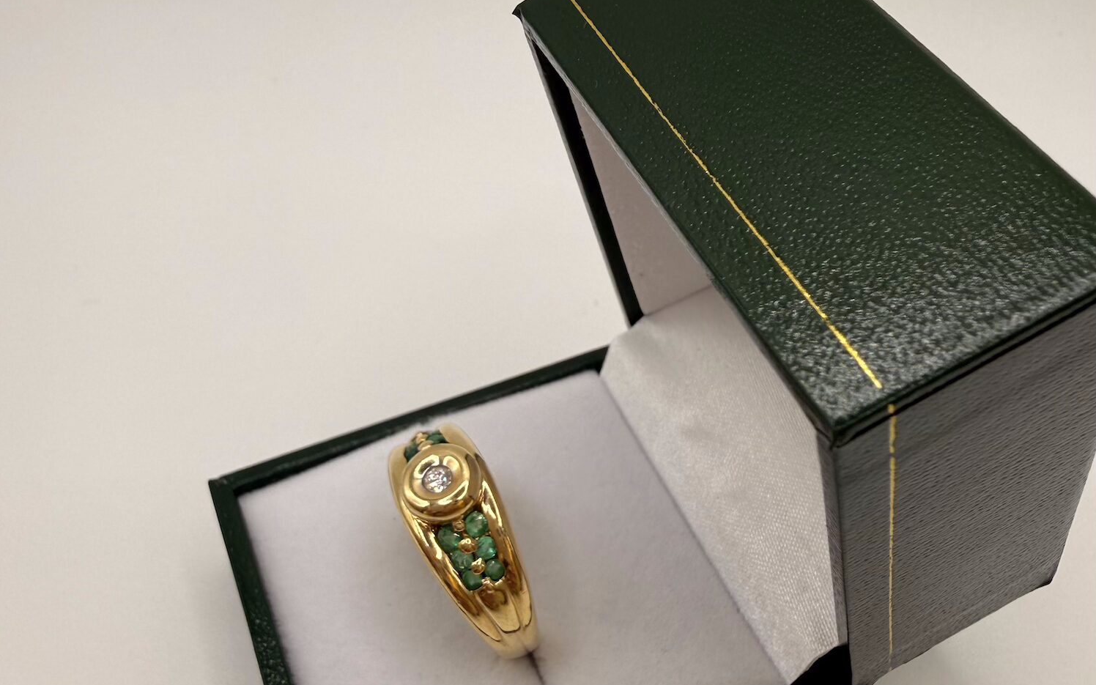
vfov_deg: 37.1
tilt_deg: -49.0
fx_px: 1016
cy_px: 421
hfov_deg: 56.7
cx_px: 548
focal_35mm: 34
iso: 40
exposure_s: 1/216
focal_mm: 2.22
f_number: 2.2
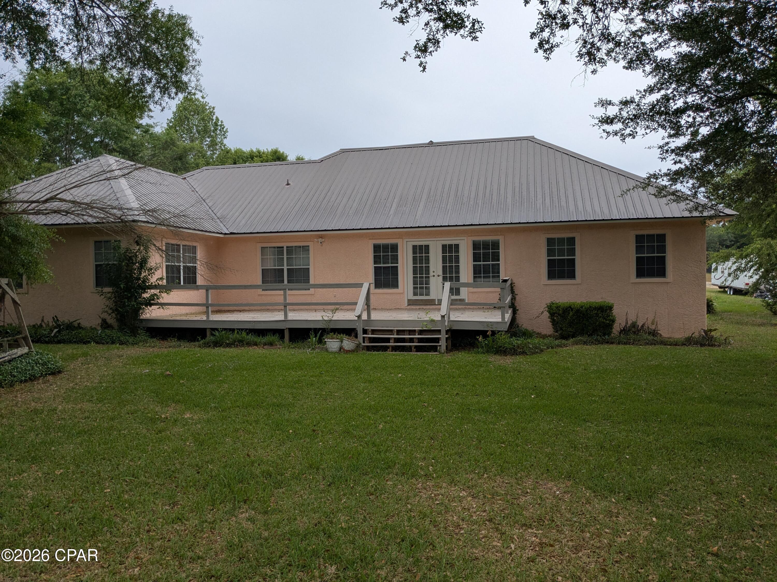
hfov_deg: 65.3
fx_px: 606
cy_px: 291
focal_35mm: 27
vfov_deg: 51.4
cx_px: 388
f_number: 1.73
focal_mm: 4.38
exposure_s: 1/2128
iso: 54
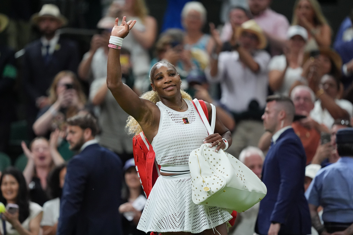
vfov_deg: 3.4
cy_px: 118
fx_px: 3921
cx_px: 176
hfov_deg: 5.2
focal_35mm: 400
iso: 4000
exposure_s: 1/2000
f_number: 2.8
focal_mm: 400
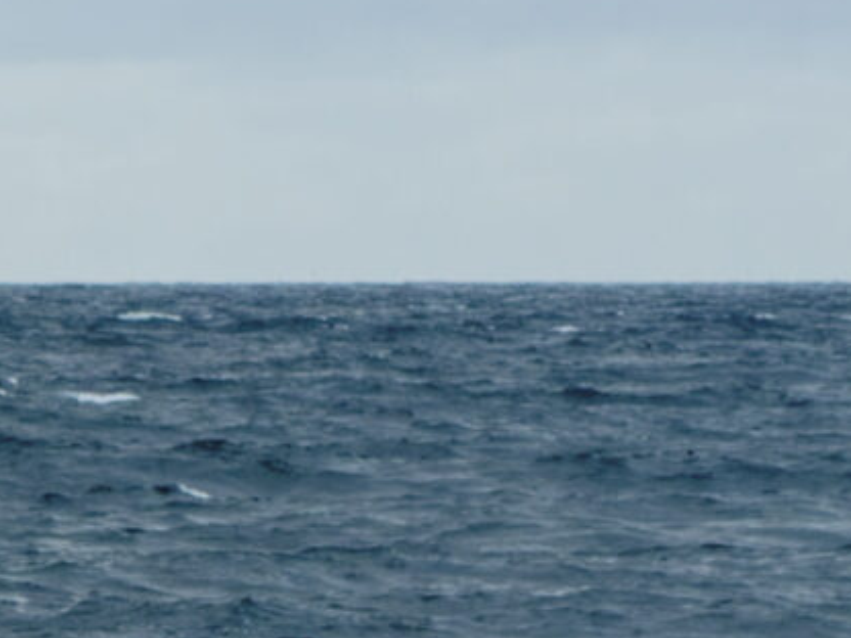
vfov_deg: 1.7
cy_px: 899
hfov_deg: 2.2
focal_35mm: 888
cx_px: -1575
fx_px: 21831
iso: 800
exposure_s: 1/1000
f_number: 8
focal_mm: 100
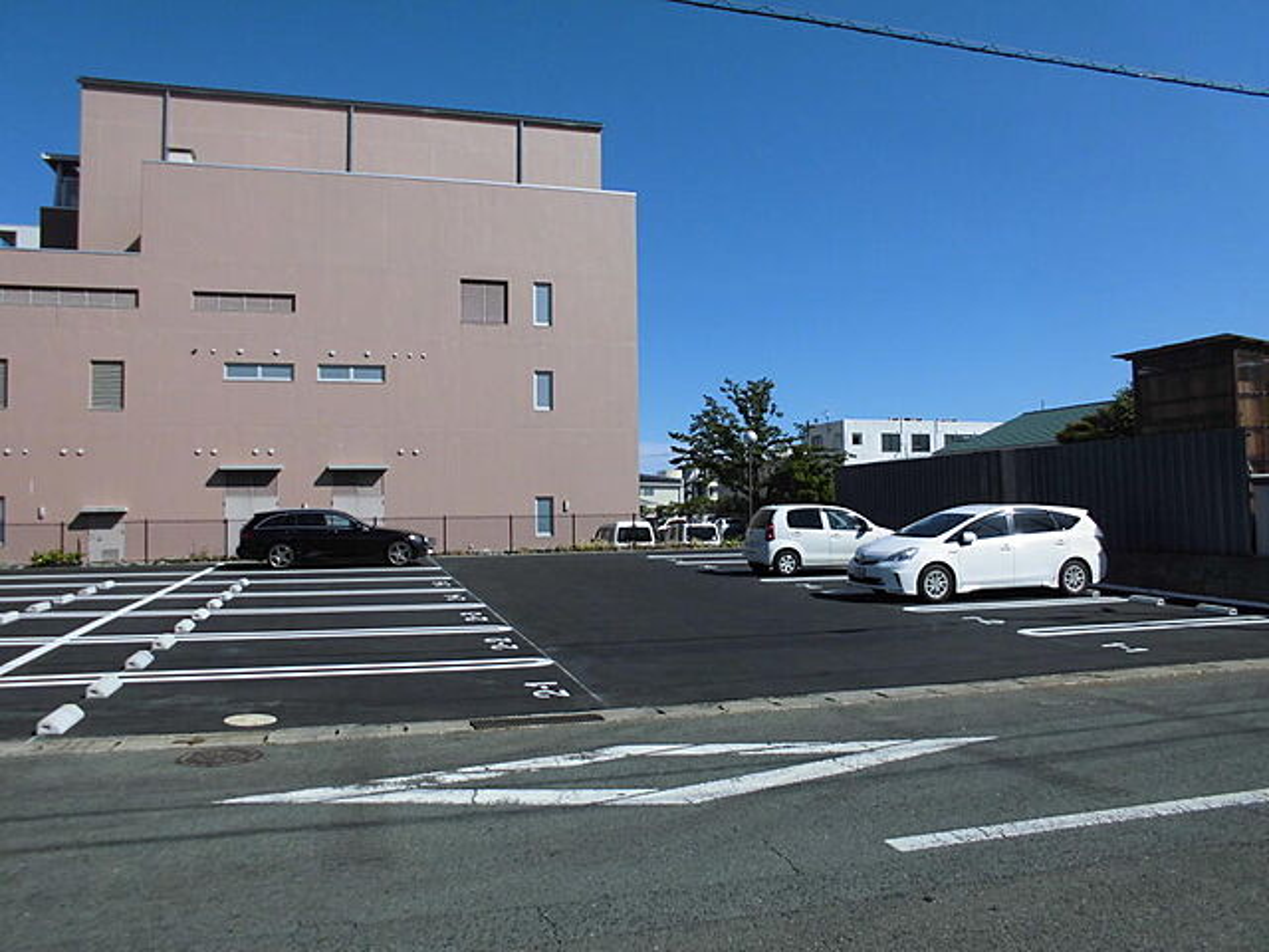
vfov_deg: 53.1
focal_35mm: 26
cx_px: 634
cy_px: 476
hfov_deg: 67.3
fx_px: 953
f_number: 3.5
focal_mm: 4.6
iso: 100
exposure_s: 1/800
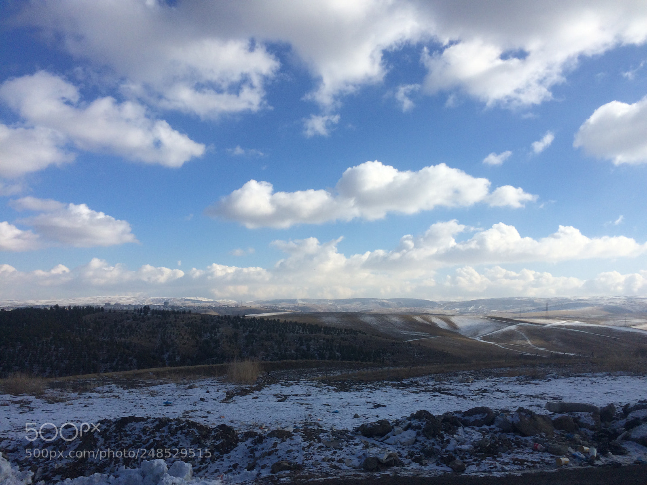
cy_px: 242
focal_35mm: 29
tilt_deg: +3.8
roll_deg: -0.8
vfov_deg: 48.2
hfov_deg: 61.7
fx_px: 542
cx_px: 324
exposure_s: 1/1866
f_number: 2.2
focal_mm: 4.15
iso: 32
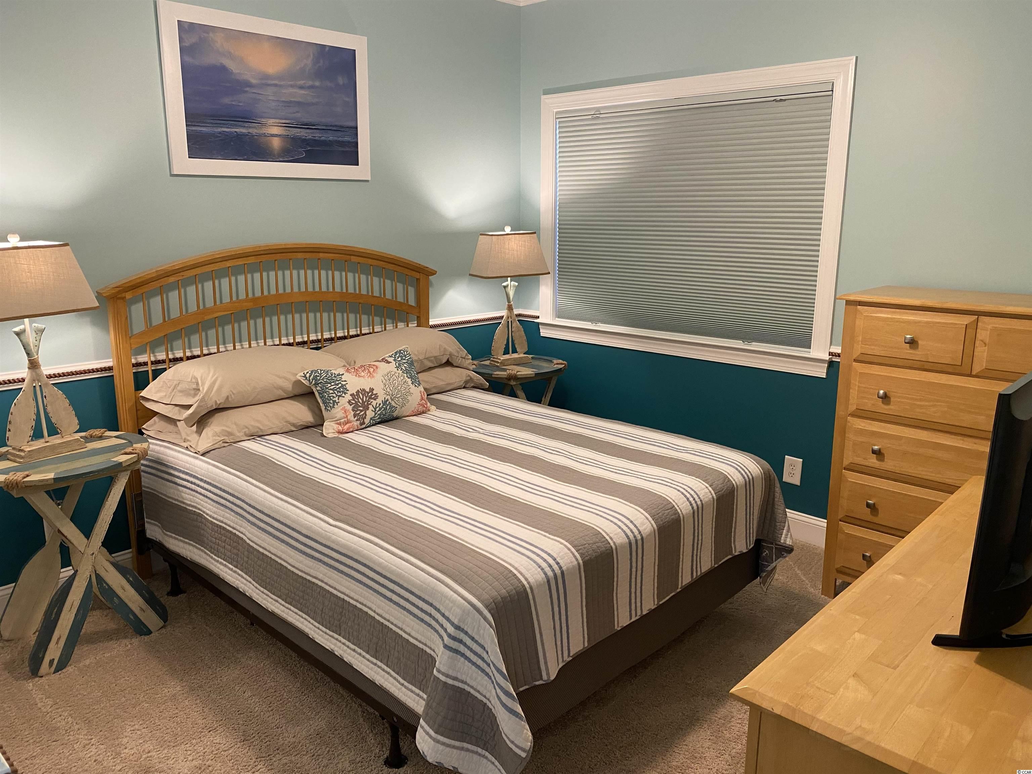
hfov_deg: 67.3
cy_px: 387
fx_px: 775
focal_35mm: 26
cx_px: 516
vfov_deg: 53.1
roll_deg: +0.1
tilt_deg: -14.0
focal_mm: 4.25
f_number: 1.8
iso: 160
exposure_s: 1/60
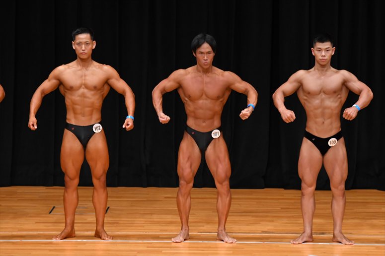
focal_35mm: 270
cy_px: 128
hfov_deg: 7.6
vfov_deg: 5.1
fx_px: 2886
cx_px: 192
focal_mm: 180
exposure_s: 1/400
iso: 3200
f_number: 5.6
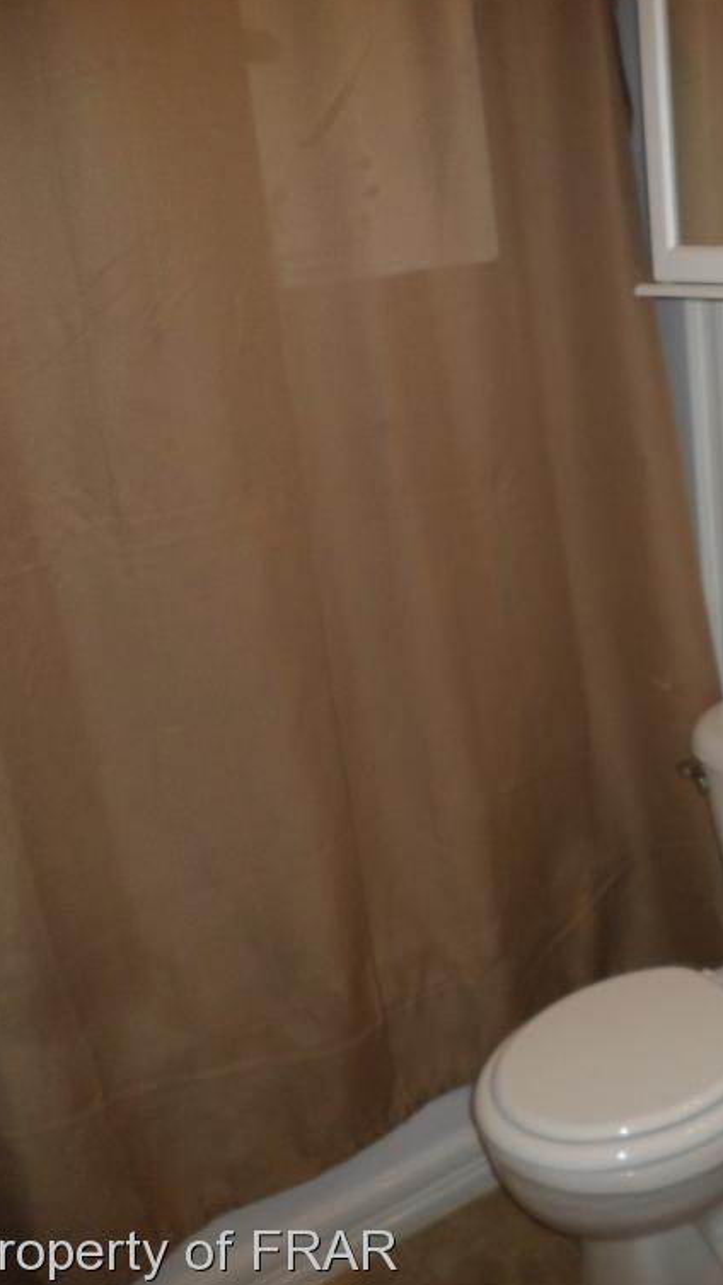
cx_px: 812
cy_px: 642
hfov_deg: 28.7
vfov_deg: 54.0
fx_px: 1261
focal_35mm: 37
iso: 100
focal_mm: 4.5
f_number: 2.5
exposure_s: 1/30
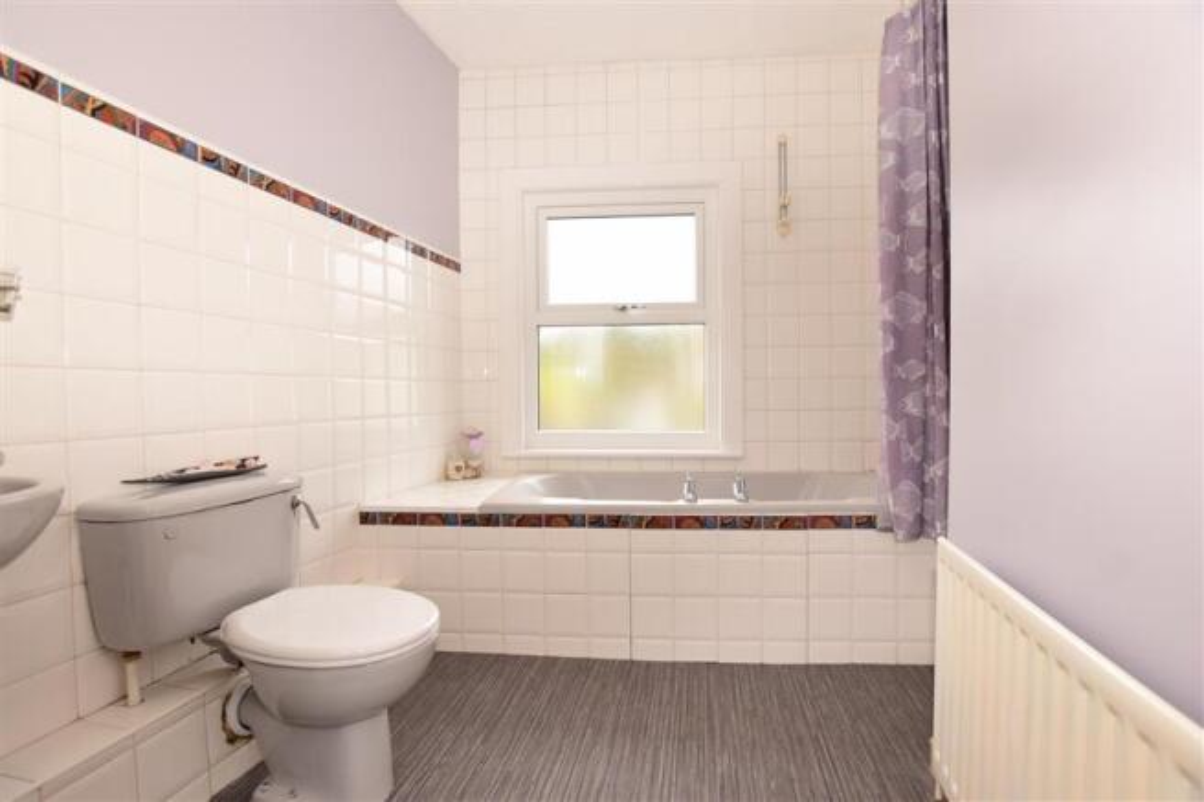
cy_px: 401
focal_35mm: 15
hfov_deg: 100.4
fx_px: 502
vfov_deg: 77.3
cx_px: 602
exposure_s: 1/160
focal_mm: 10
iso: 400
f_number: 5.6
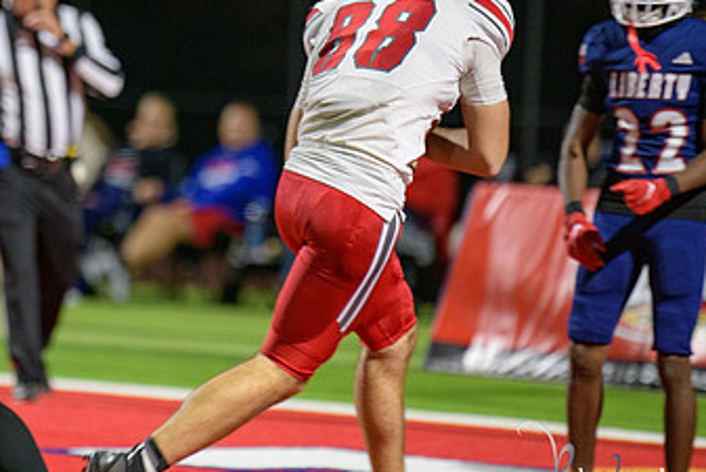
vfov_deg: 3.0
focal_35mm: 464
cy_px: 169
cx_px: 134
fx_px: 9103
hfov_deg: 4.4
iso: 2000
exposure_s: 1/250
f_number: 2.8
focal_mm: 270
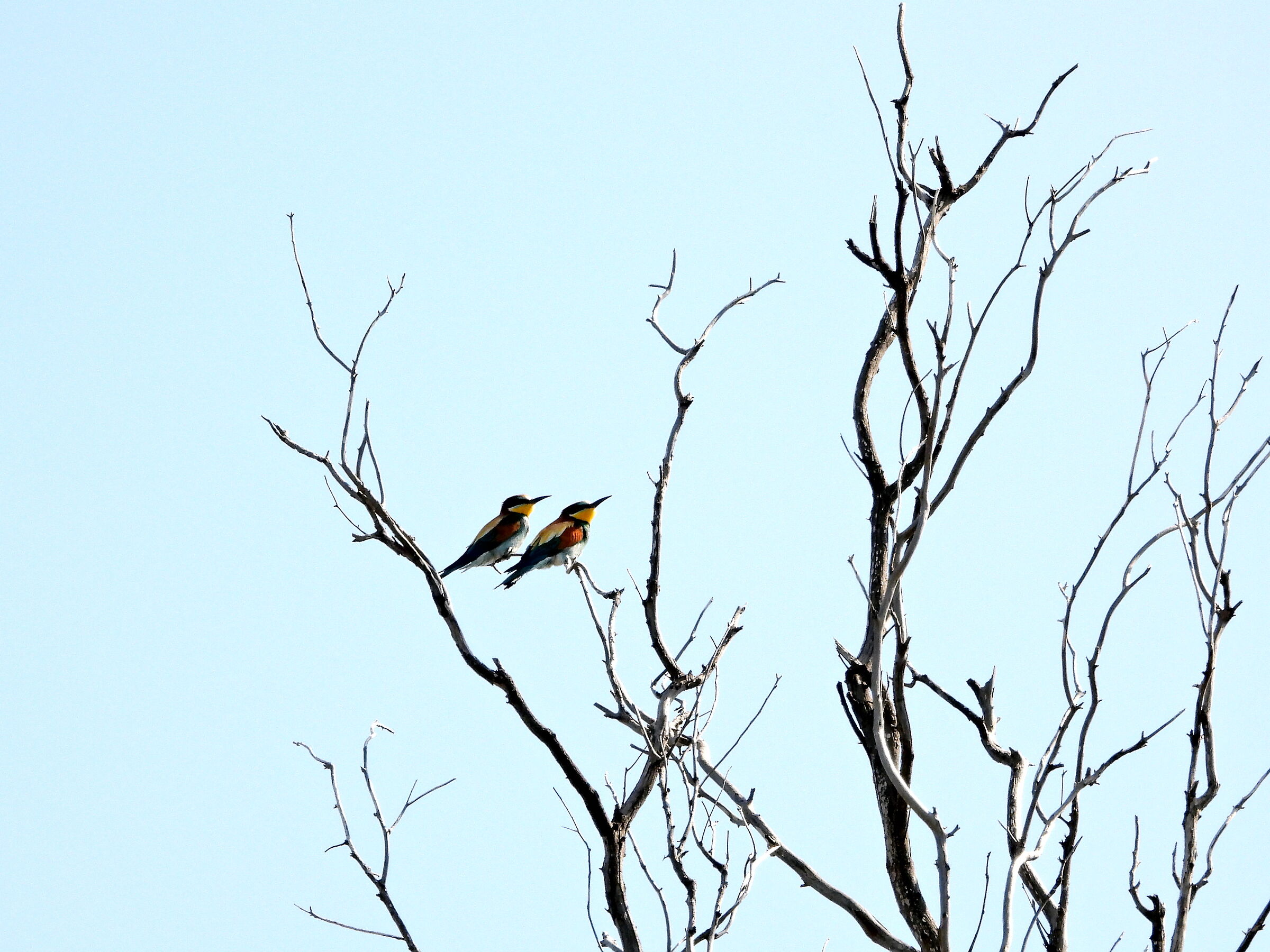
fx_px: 22013
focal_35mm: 600
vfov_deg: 2.5
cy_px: 476
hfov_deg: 3.3
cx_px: 635
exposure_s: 1/500
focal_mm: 108
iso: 400
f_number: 8
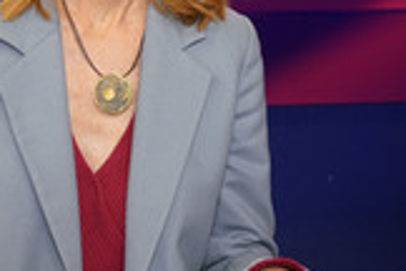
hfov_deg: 19.8
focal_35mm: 103
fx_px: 1162
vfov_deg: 13.2
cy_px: 40
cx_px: 132
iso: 2000
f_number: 5.6
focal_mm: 37
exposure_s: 1/125
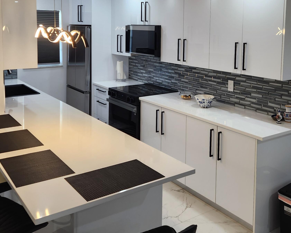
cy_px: 57
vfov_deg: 36.4
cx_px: 168
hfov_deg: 45.6
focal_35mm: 40
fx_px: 344
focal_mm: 5.4
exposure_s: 1/120
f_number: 1.8
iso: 100
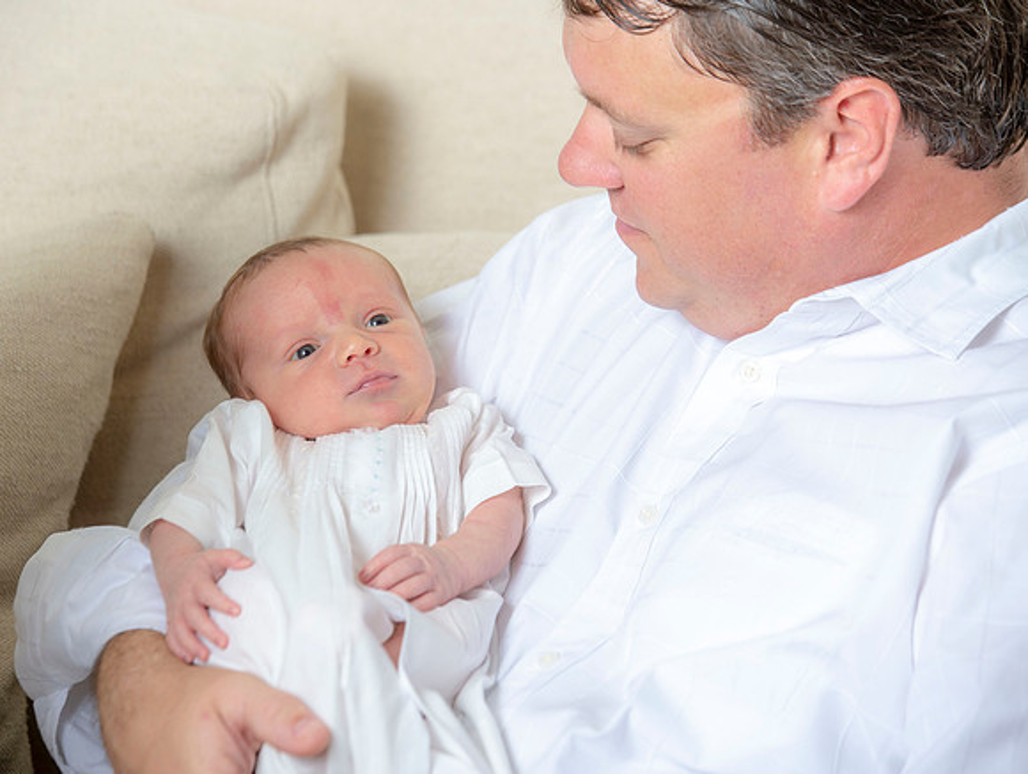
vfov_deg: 9.5
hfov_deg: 12.5
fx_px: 4682
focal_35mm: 157
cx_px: 457
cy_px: 387
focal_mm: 145
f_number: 5.6
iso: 200
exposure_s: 1/160
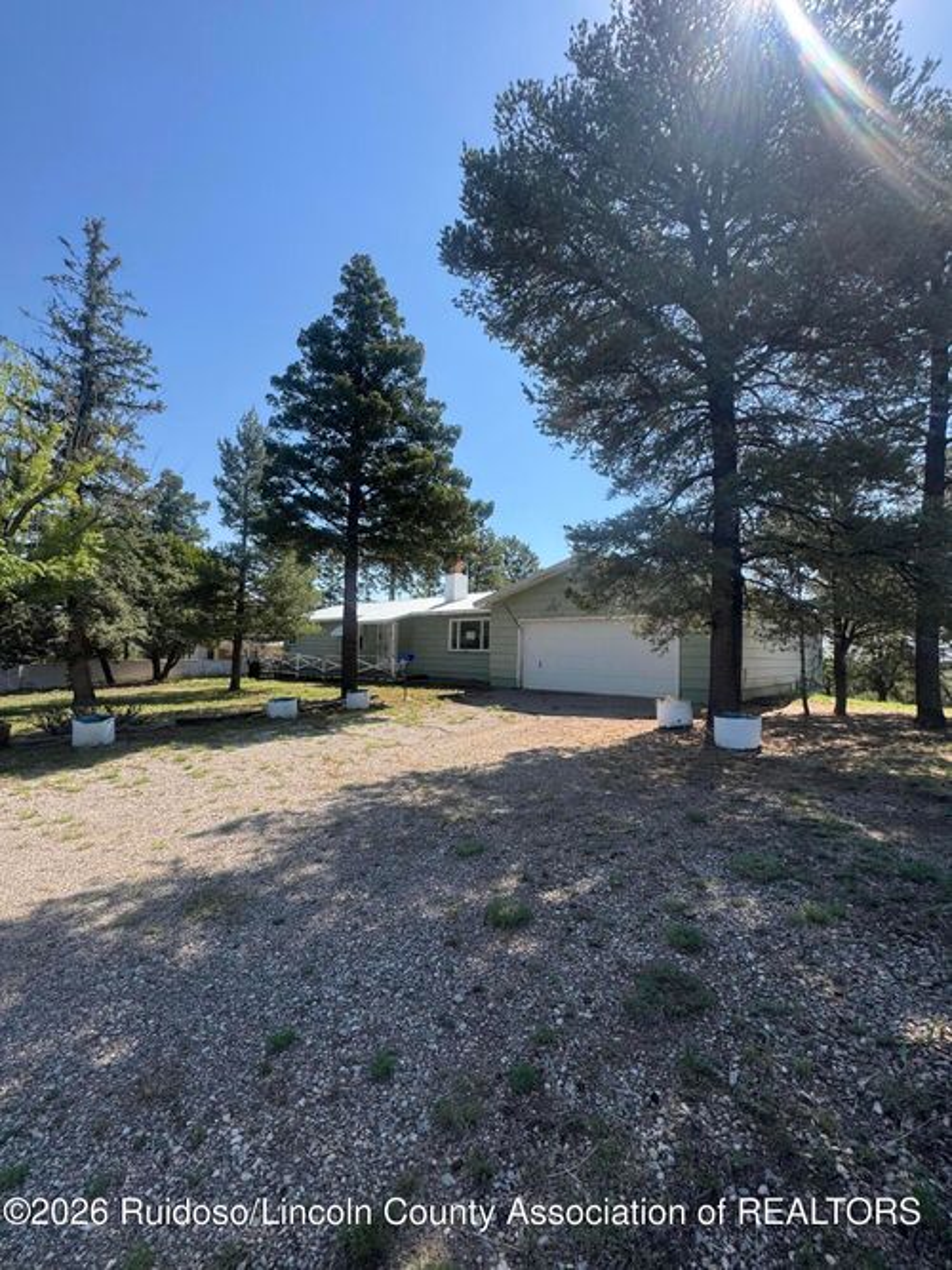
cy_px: 635
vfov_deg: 102.1
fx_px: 514
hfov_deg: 85.7
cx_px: 476
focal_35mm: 14
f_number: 2.2
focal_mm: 2.22
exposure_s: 1/889
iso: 50
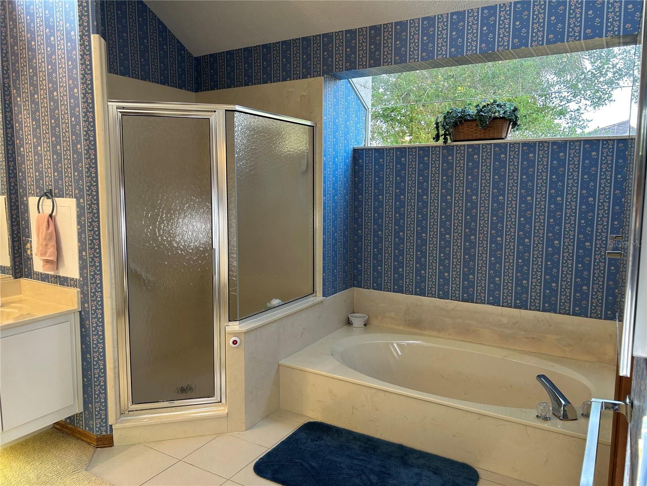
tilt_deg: -6.6
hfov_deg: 67.3
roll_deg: +0.0
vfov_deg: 53.1
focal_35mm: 26
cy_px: 243
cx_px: 324
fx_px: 486
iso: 64
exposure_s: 1/60
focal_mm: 5.7
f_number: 1.5
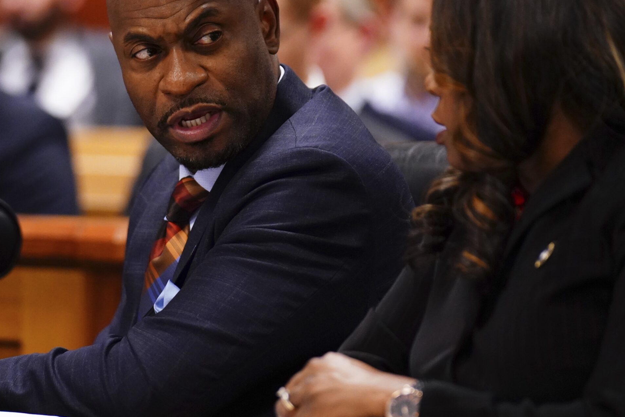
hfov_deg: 7.1
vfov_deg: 4.8
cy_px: 189
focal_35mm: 289
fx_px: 5018
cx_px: 252
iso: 8000
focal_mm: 216
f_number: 4
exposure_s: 1/320
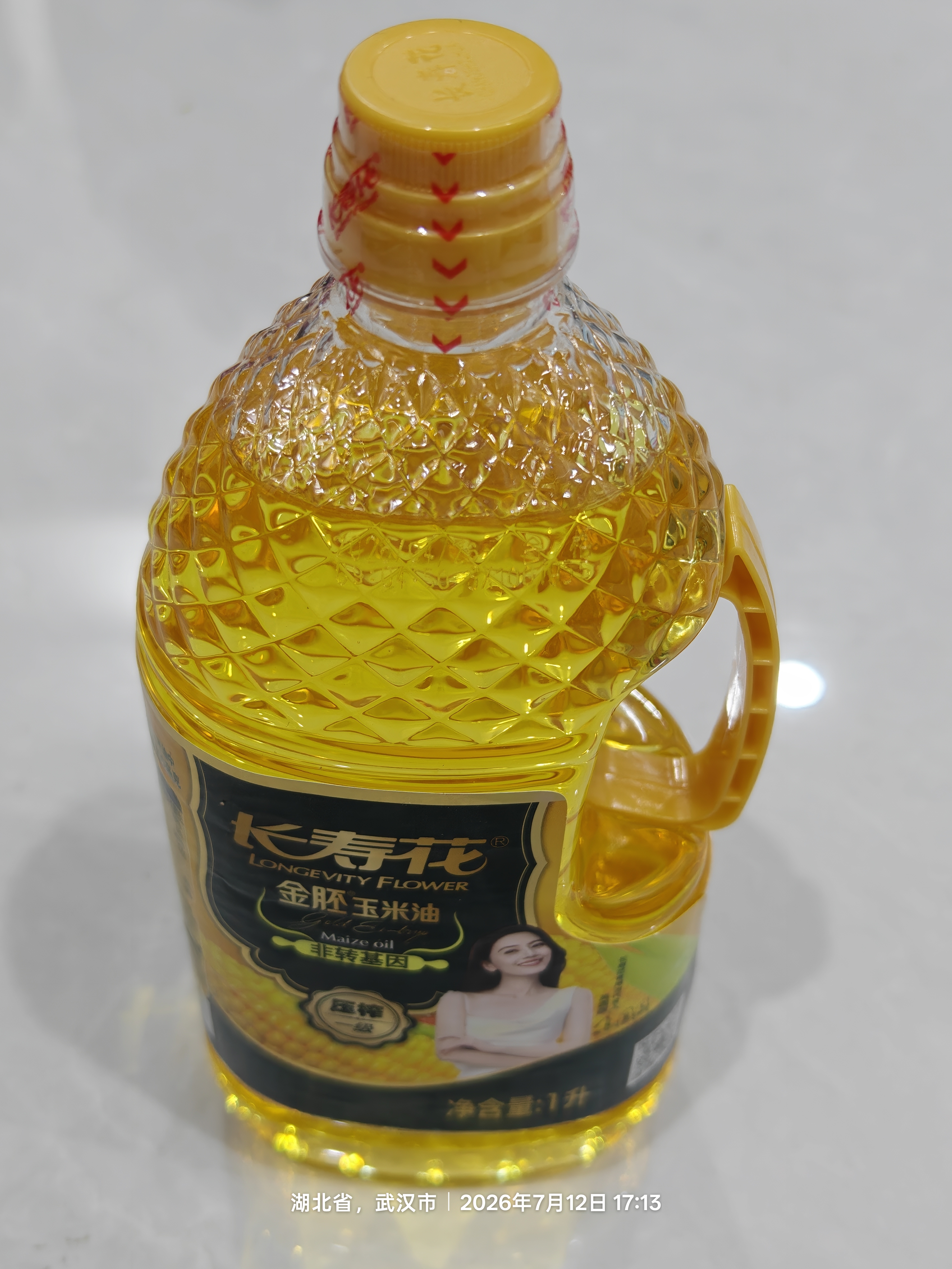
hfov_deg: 30.9
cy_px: 634
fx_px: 1723
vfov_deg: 40.4
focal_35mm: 47
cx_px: 476
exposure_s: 1/50
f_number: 1.8
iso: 1600
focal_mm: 8.67
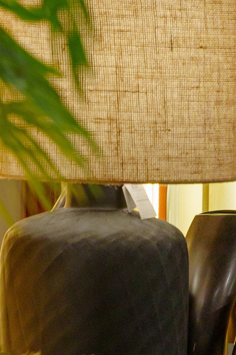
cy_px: -147
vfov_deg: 7.5
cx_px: 298
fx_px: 2666
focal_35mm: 271
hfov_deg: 5.0
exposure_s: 1/160
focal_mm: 58.8
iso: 800
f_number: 4.5
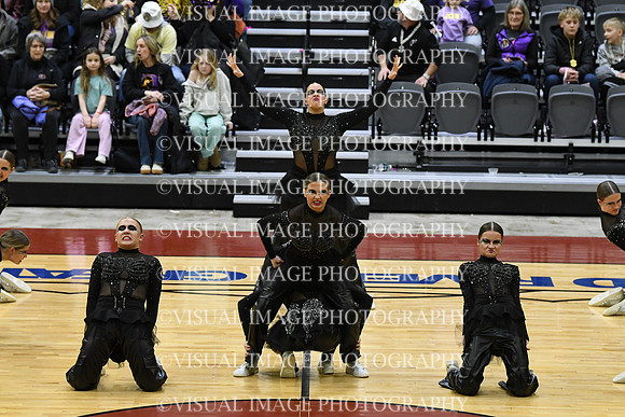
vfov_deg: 7.6
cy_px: 208
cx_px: 312
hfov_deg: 11.4
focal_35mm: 180
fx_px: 3126
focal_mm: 120
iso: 3200
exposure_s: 1/250
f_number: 4
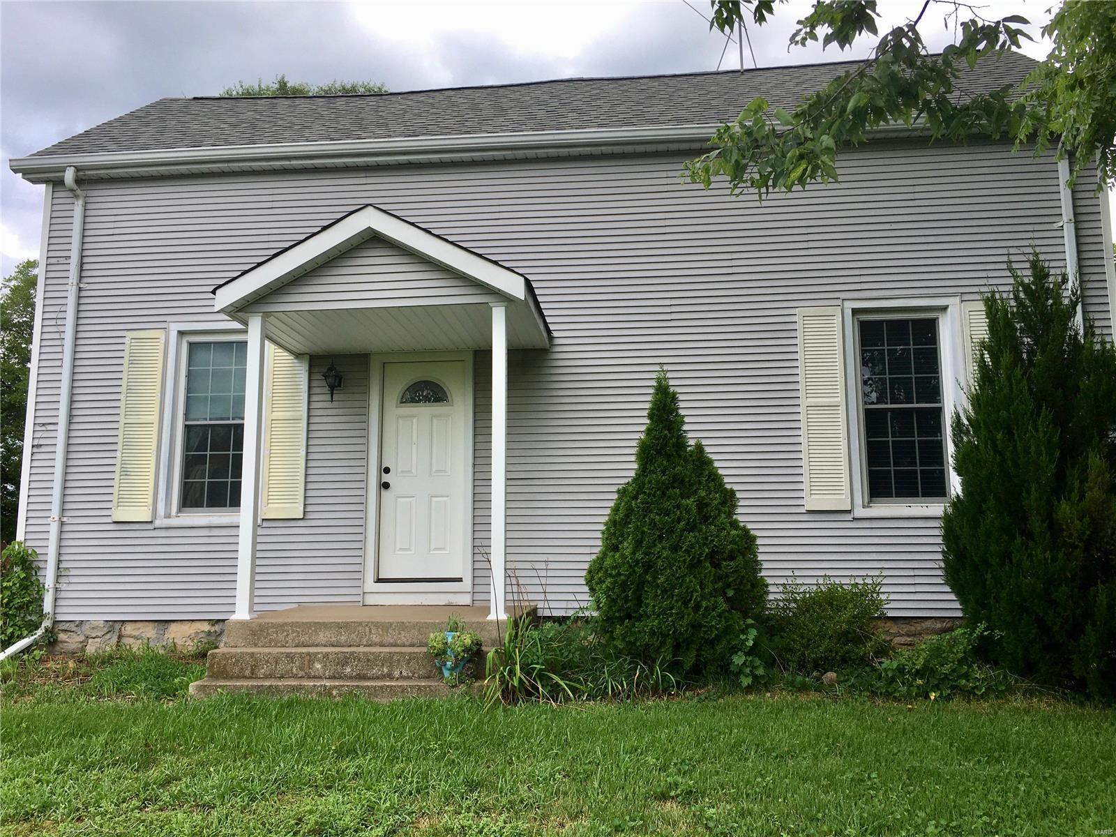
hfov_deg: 61.7
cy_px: 418
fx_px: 935
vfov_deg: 48.2
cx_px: 558
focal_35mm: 29
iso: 25
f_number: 2.2
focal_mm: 4.15
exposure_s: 1/674
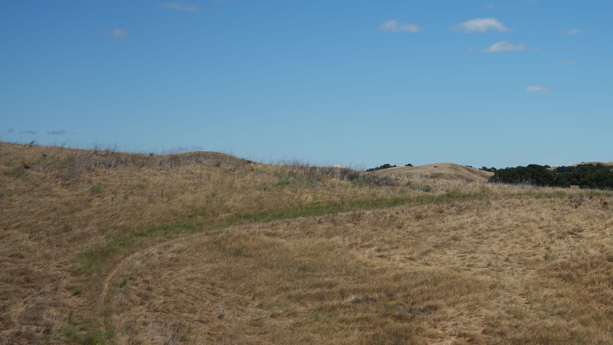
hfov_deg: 25.6
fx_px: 1333
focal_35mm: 82
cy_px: 195
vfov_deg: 14.7
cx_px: 462
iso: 100
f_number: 4.5
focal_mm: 50
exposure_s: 1/1250
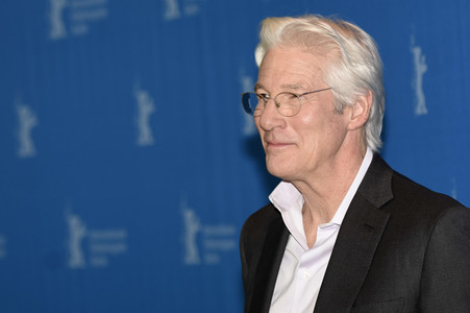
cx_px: 235
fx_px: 2348
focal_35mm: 180
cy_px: 156
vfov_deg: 7.6
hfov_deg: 11.4
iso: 640
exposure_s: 1/320
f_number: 3.5
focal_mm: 120
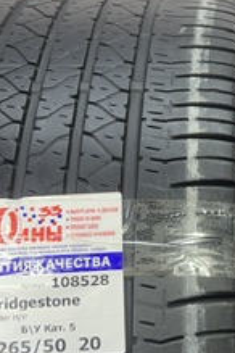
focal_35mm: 79
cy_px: 293
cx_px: 270
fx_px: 773
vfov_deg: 25.1
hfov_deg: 16.6
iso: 64
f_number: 1.5
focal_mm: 5.7
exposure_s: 1/100
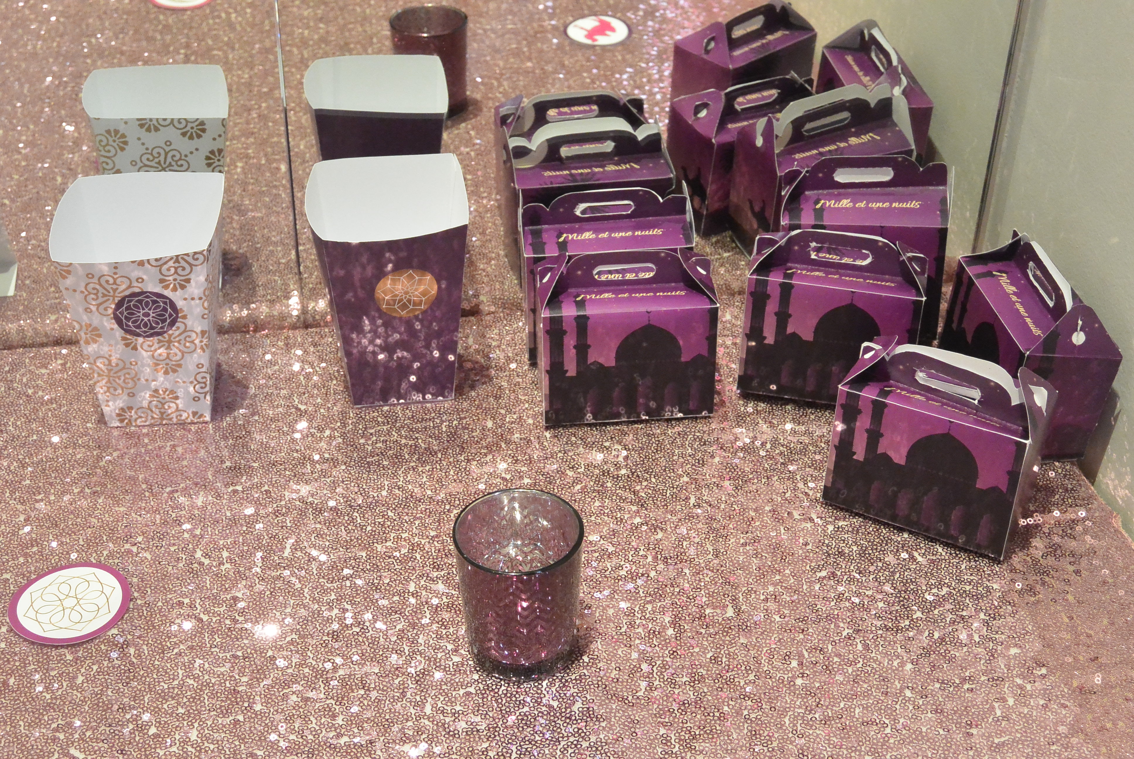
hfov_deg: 39.6
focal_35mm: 50
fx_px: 1577
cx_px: 567
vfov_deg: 27.1
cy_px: 380
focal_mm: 18.7
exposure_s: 1/60
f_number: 4.5
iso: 2500
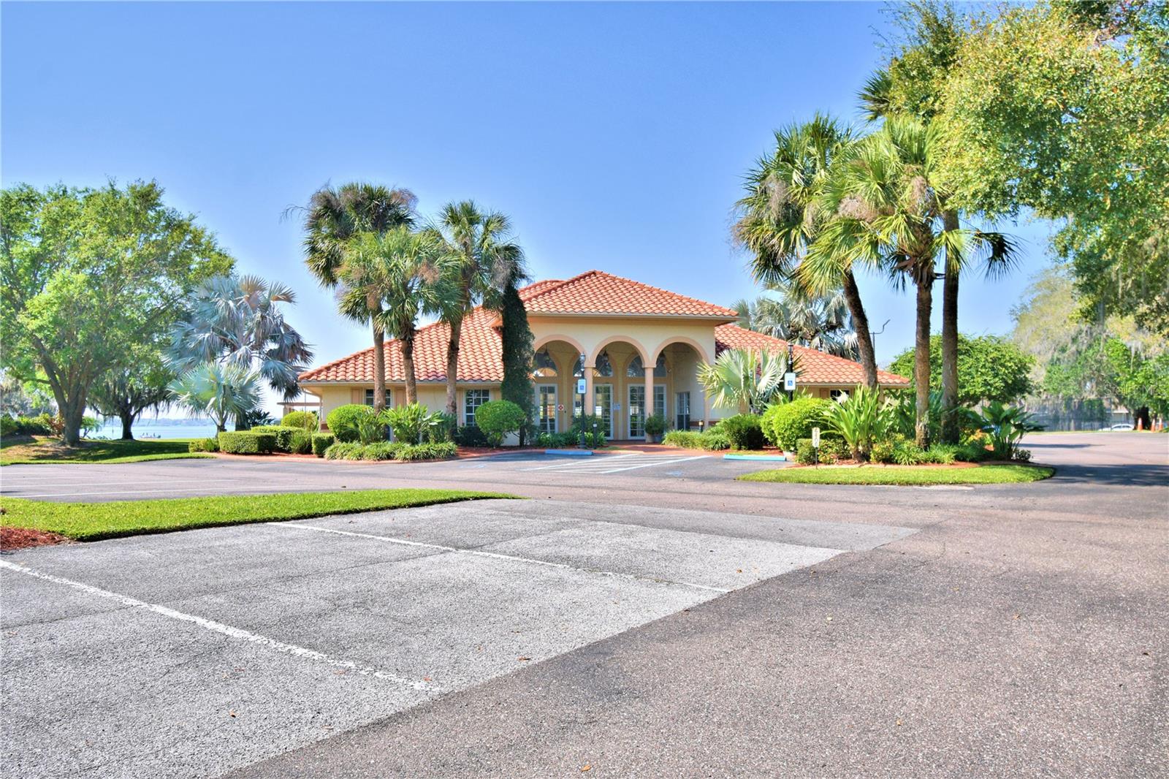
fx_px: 877
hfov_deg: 67.4
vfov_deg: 47.9
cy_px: 390
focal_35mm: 27
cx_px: 584
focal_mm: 18
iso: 100
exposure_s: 1/800
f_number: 5.6
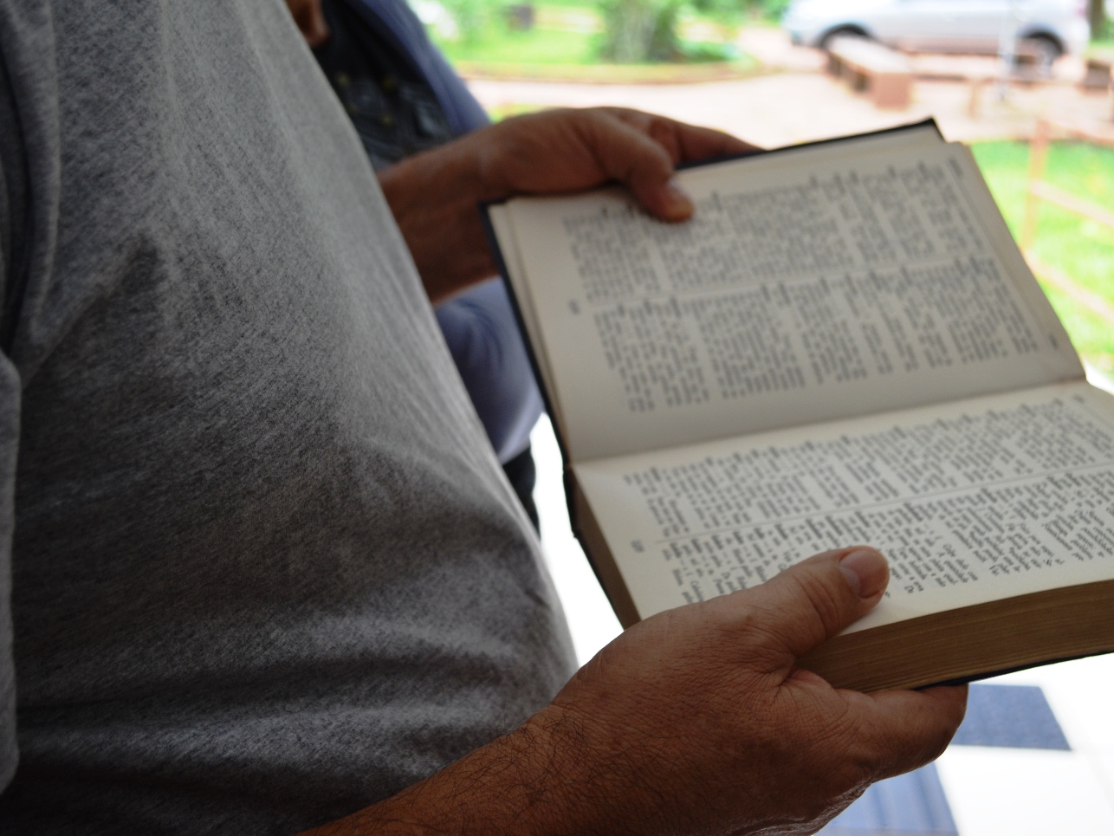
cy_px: 418
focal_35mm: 43
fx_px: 1384
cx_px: 610
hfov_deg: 43.8
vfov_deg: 33.6
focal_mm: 26
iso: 400
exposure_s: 1/100
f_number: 5
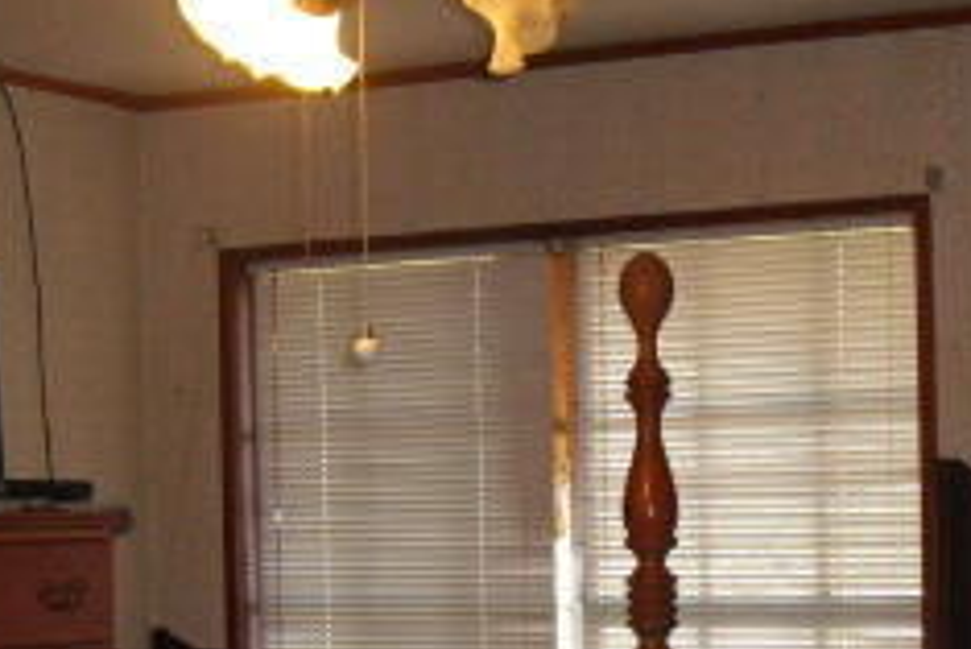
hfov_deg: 20.0
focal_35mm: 102
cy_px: 682
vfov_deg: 13.2
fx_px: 2753
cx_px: 533
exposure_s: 1/60
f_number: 3.1
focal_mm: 6.3
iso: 400
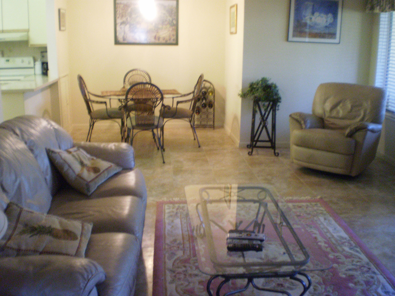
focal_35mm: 36
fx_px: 411
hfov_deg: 51.4
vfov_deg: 39.7
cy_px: 148
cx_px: 198
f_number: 3.1
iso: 400
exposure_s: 1/15
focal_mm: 6.3
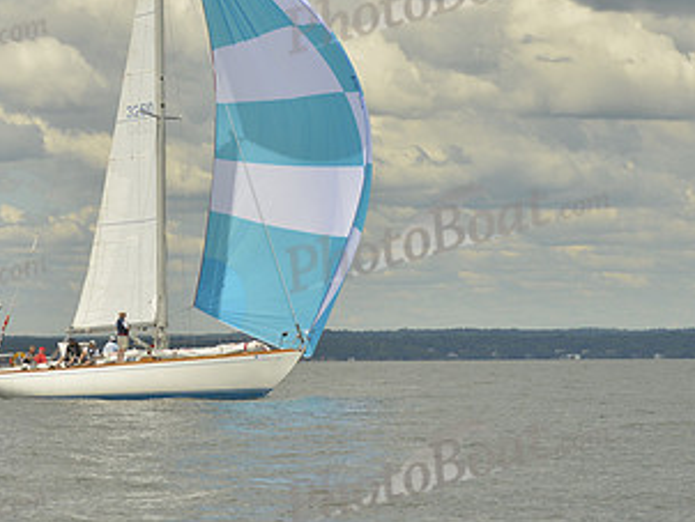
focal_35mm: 181
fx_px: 3637
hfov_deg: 10.9
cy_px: 146
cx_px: 168
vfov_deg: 8.2
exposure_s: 1/1000
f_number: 8
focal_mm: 98
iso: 200
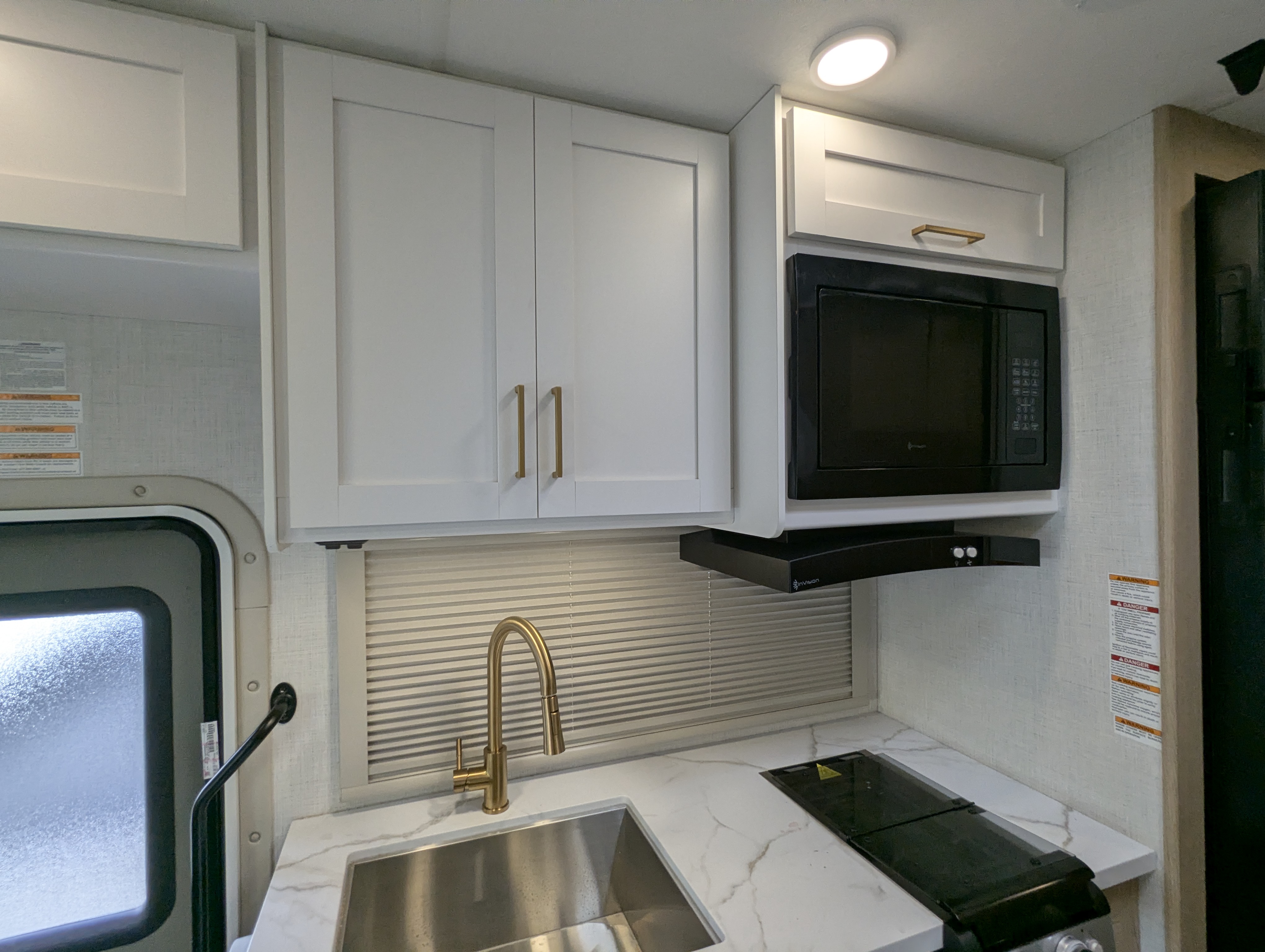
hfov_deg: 94.4
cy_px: 476
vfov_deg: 78.2
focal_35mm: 16
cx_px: 632
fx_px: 586
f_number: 2.2
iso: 128
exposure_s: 1/289
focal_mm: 2.35
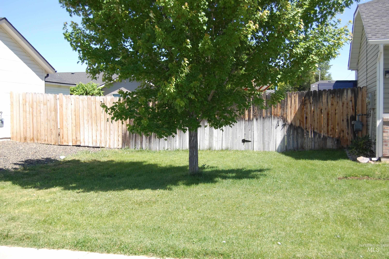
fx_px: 518
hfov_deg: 41.1
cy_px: 130
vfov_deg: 28.0
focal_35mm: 48
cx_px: 194
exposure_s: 1/500
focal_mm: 32
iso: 250
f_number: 5.6
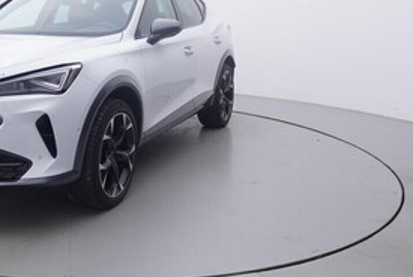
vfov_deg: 29.5
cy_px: 75
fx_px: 517
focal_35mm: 45
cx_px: 38
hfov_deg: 40.2
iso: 200
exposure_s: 1/80
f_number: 5
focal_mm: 15
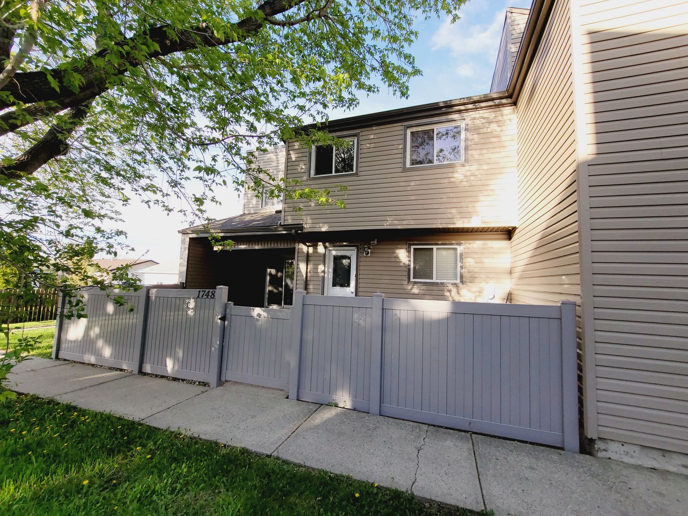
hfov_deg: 106.2
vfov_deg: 89.9
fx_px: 258
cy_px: 258
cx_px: 344
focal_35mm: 13
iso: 64
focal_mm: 2.2
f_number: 2.2
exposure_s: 1/391
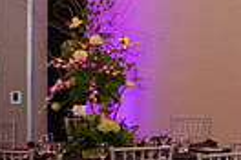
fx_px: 797
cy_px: 88
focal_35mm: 119
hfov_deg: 14.6
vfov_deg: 11.5
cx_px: 466
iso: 800
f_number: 3.2
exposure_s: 1/30
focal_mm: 27
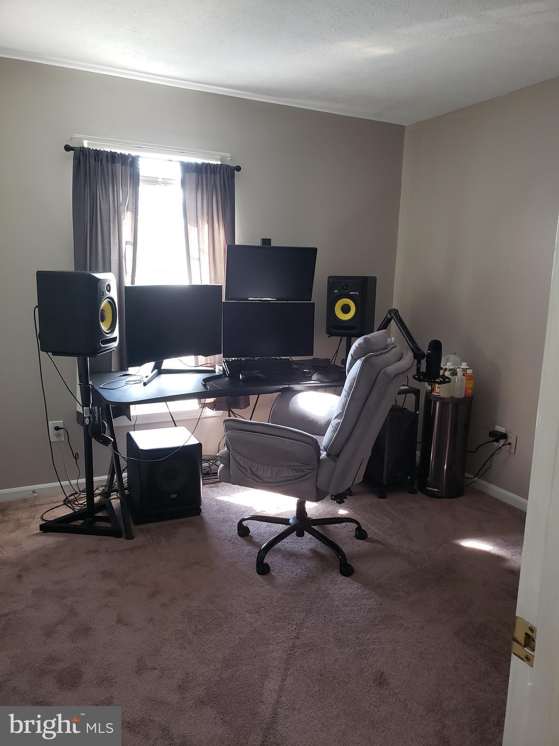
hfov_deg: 53.1
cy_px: 373
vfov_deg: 67.3
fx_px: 560
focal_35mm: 26
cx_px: 280
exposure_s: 1/40
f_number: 2.4
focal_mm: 4.3
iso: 250
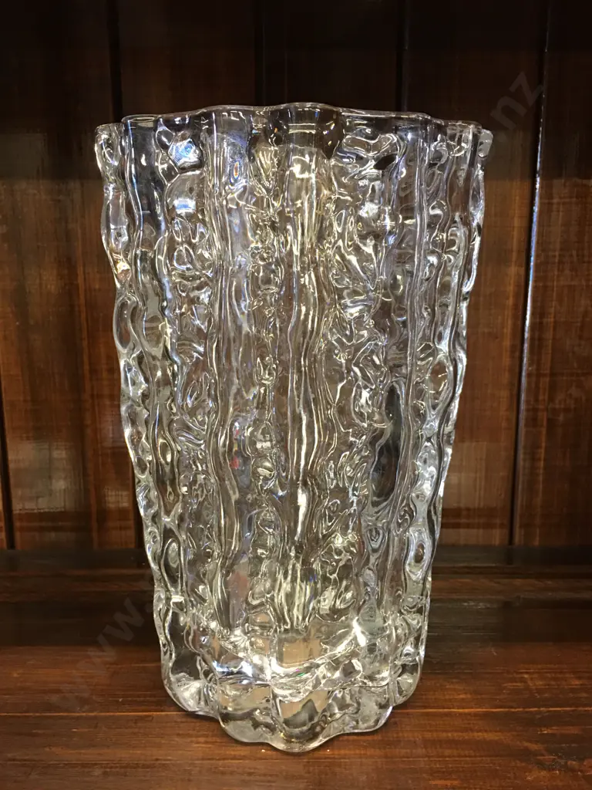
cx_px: 296
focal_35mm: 29
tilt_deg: -9.9
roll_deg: -0.2
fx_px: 661
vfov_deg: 61.7
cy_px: 395
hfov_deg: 48.2
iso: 100
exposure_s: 1/17
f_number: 2.2
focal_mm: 4.15
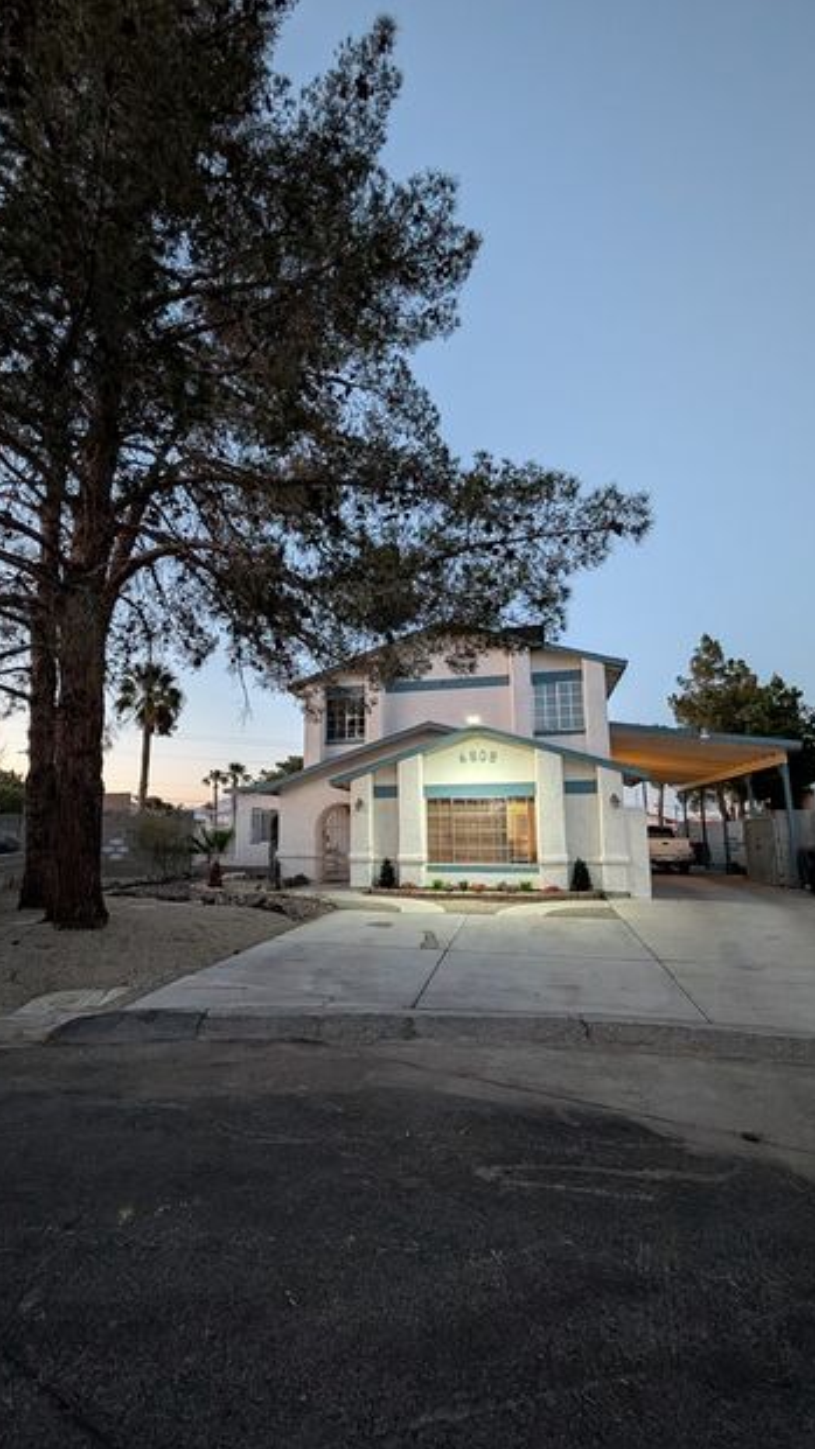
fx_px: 538
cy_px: 735
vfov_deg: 106.8
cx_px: 364
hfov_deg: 74.0
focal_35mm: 14
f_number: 1.7
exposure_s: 1/24
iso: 485
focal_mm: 2.02
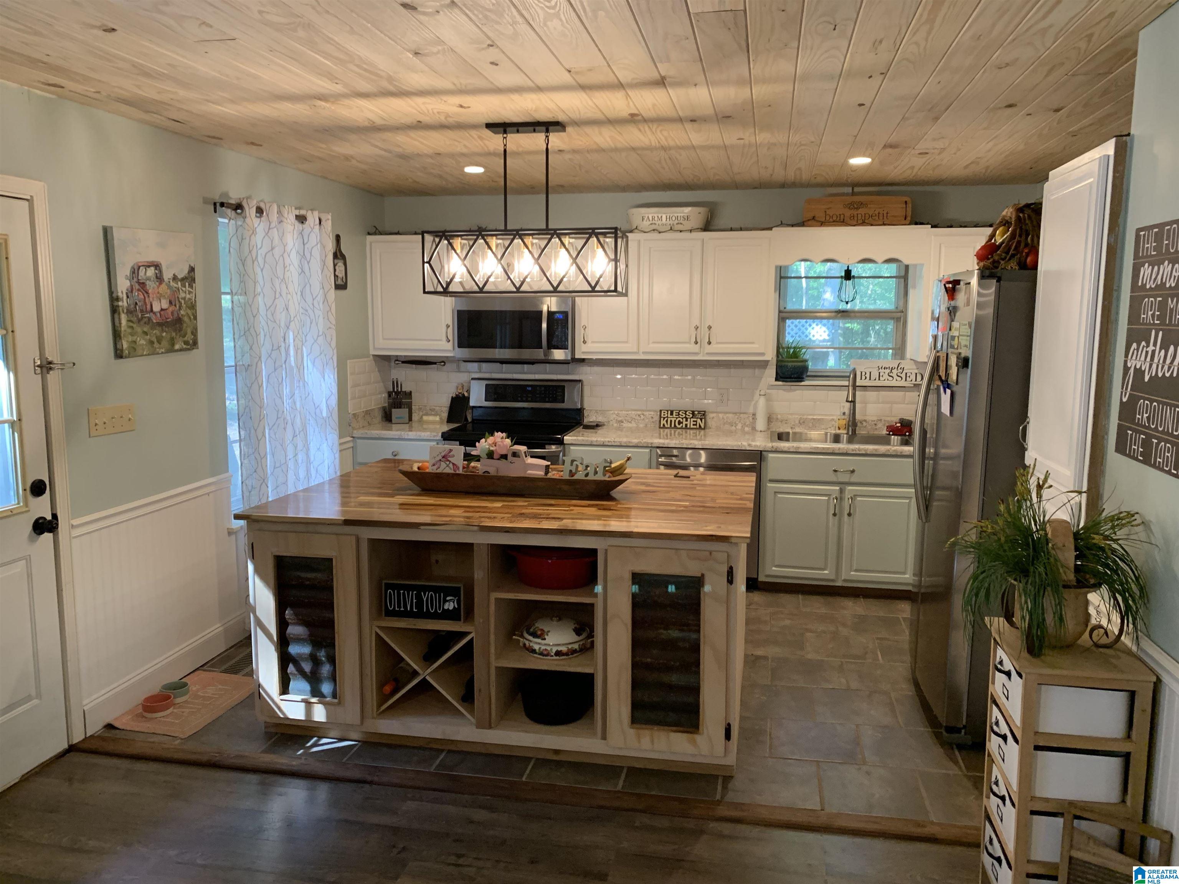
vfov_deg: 53.1
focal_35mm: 26
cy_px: 442
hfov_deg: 67.3
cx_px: 590
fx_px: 886
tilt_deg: -7.9
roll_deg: +0.4
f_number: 1.8
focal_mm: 4.25
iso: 200
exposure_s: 1/60
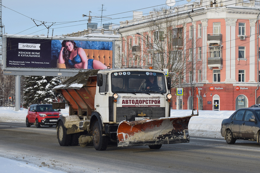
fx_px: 596
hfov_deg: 24.6
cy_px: 86
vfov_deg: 16.6
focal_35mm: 82
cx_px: 130
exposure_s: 1/800
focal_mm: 55
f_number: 5.6
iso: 200
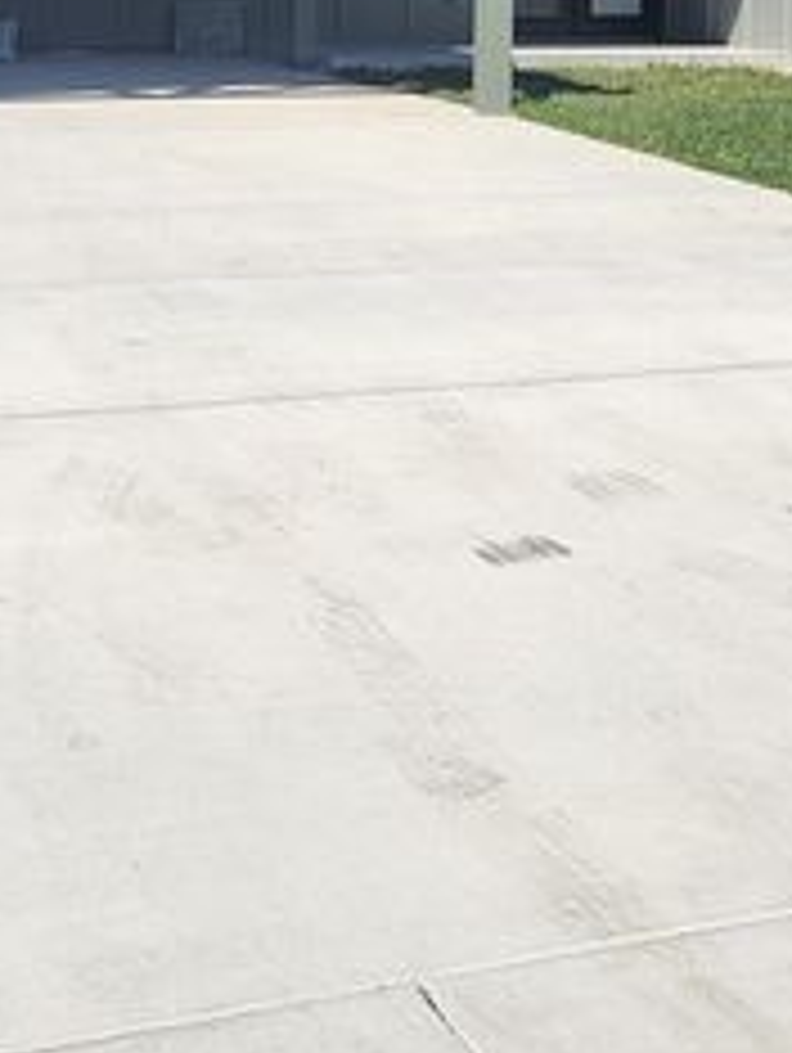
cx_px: 436
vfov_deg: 25.3
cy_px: 52
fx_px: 2253
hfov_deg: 19.9
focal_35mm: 74
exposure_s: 1/4654
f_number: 1.8
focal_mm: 5.4
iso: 40
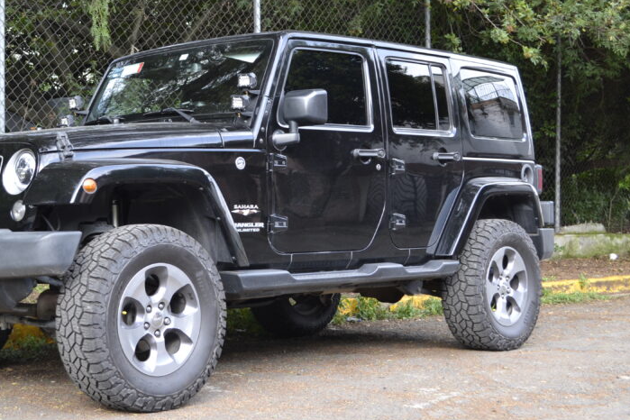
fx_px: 1115
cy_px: 175
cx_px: 230
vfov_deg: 21.3
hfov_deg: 31.4
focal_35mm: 64
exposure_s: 1/100
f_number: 5
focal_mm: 29
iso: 400
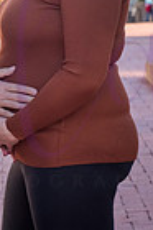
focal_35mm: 257
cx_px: -16
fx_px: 1642
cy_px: -30
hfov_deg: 5.3
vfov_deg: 8.0
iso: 800
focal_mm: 80
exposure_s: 1/500
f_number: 8
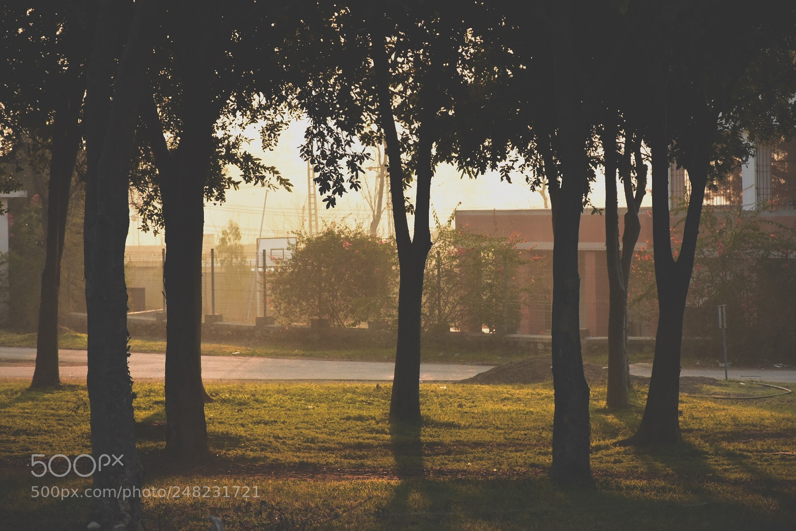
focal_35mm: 142
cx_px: 398
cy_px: 266
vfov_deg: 9.6
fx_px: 3151
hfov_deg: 14.4
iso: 3200
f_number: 7.1
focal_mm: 95
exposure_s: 1/1250
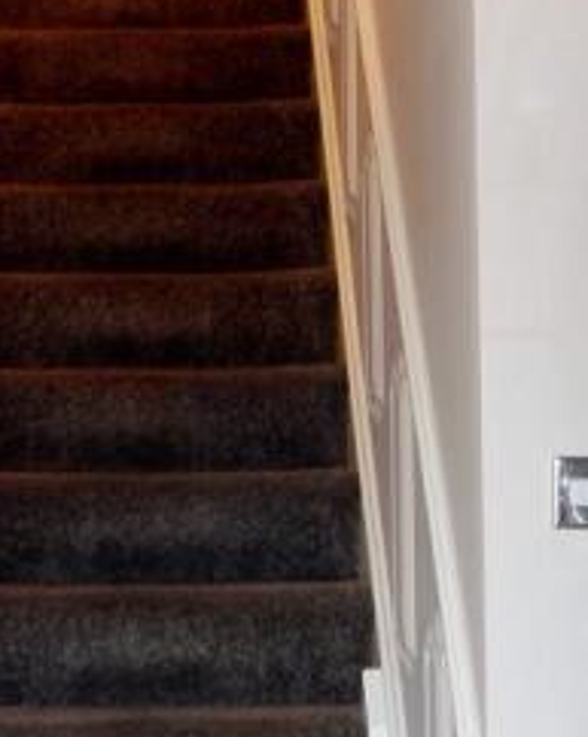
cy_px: 431
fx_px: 2419
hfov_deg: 13.8
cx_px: 131
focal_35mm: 111
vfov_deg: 17.3
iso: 80
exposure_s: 1/30
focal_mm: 8.4
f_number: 3.6
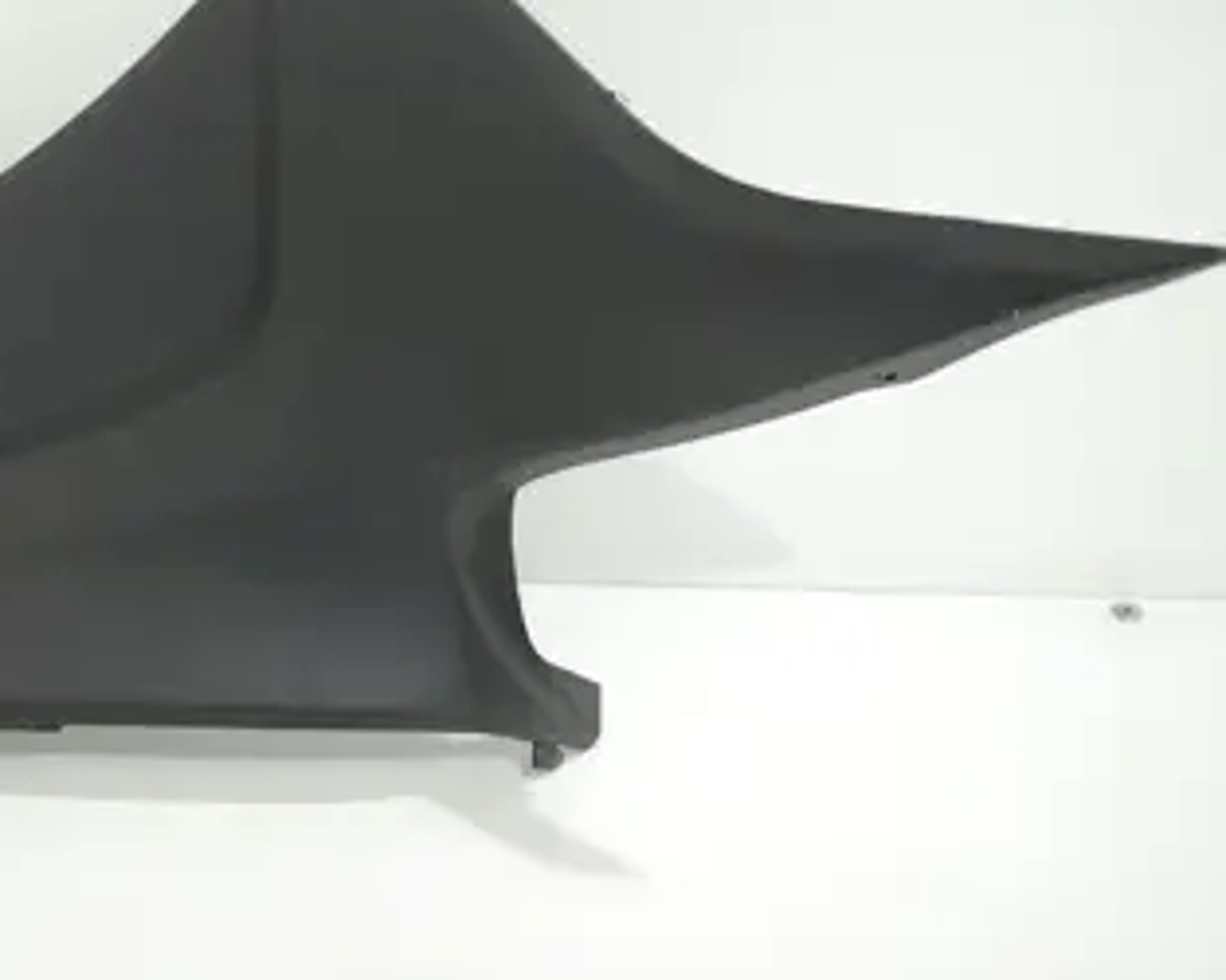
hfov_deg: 26.2
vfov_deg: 21.5
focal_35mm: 71
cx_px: 206
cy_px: 357
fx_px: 2568
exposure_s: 1/50
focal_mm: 29
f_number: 4.8
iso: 400
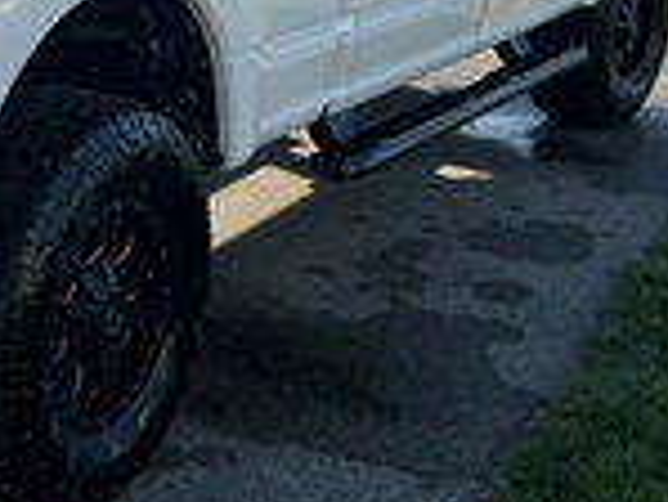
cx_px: -117
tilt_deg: -10.6
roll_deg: -0.2
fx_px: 1448
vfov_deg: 19.2
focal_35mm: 75
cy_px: 18
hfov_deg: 23.8
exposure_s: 1/1076
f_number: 1.8
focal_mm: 3
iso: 25
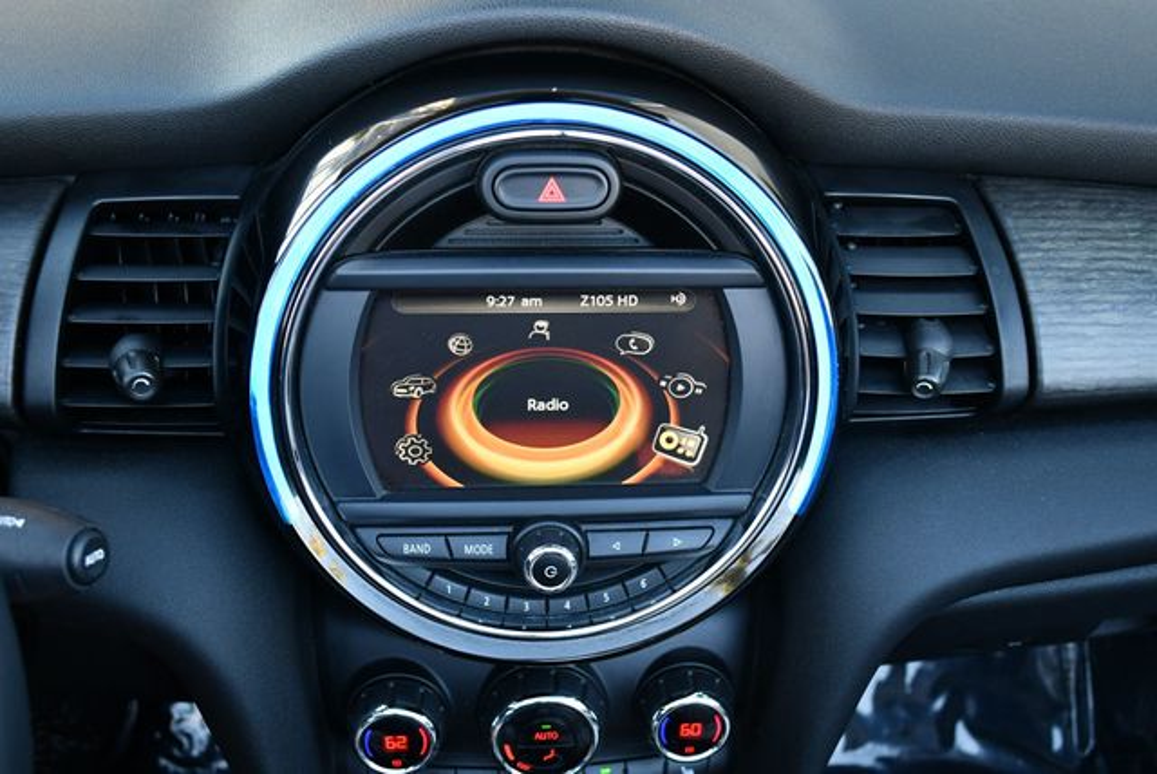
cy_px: 387
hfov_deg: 53.1
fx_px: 1158
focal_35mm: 36
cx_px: 578
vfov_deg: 36.9
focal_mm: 18
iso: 720
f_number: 3.5
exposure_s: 1/250
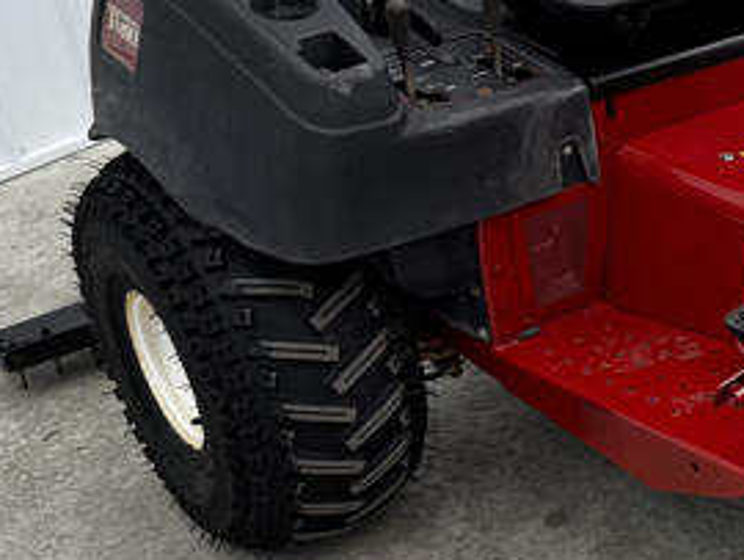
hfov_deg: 24.7
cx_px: 893
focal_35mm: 71
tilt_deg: -31.0
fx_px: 1527
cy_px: 342
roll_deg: +1.2
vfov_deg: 20.7
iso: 100
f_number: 1.78
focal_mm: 6.76
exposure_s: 1/120
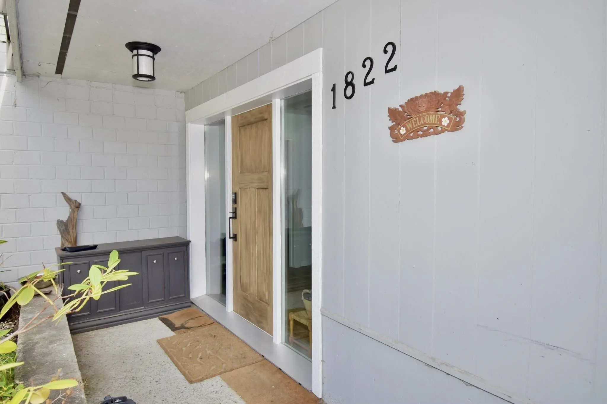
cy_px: 202
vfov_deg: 56.1
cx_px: 304
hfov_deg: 77.3
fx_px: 379
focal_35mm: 22
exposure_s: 1/250
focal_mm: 15
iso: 200
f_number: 5
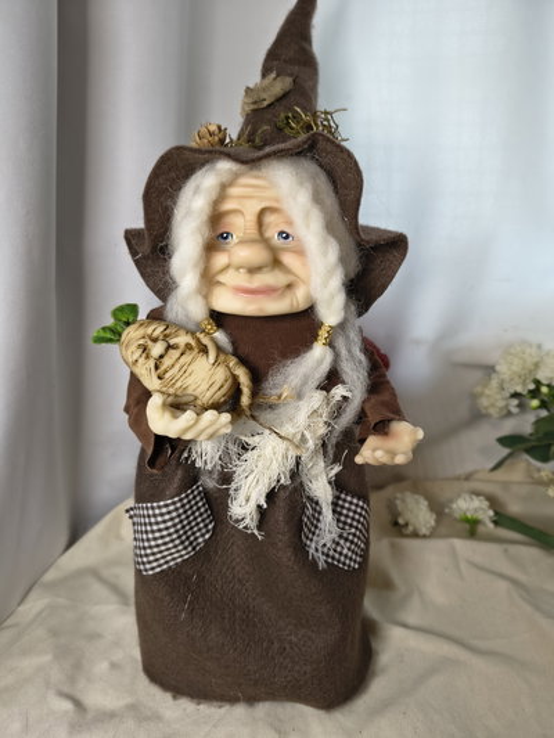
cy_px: 369
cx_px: 277
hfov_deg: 56.8
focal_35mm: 24
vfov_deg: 71.6
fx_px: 512
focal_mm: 5.56
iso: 204
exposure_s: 1/100
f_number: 1.8
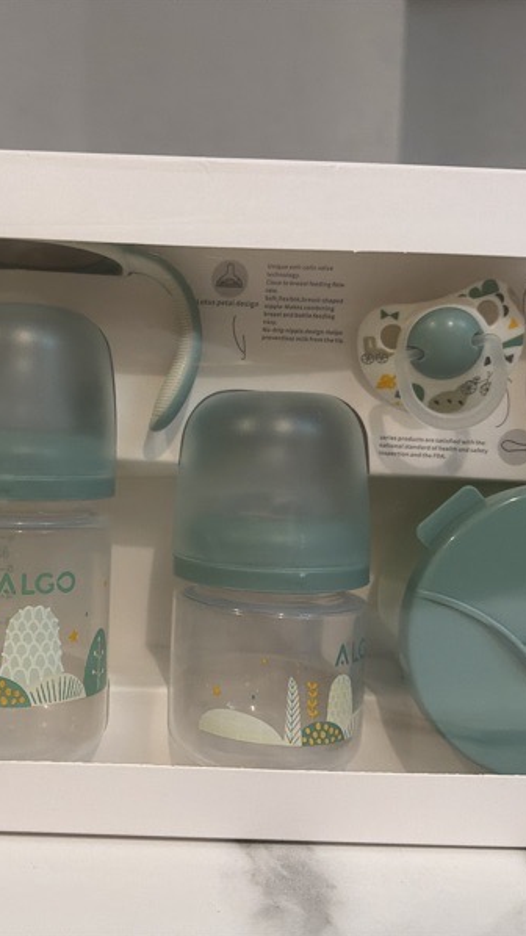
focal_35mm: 35
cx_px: 135
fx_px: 869
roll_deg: -1.3
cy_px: 468
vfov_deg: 56.6
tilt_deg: -5.2
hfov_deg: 33.1
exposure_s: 1/60
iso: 500
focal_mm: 6.76
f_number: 1.78
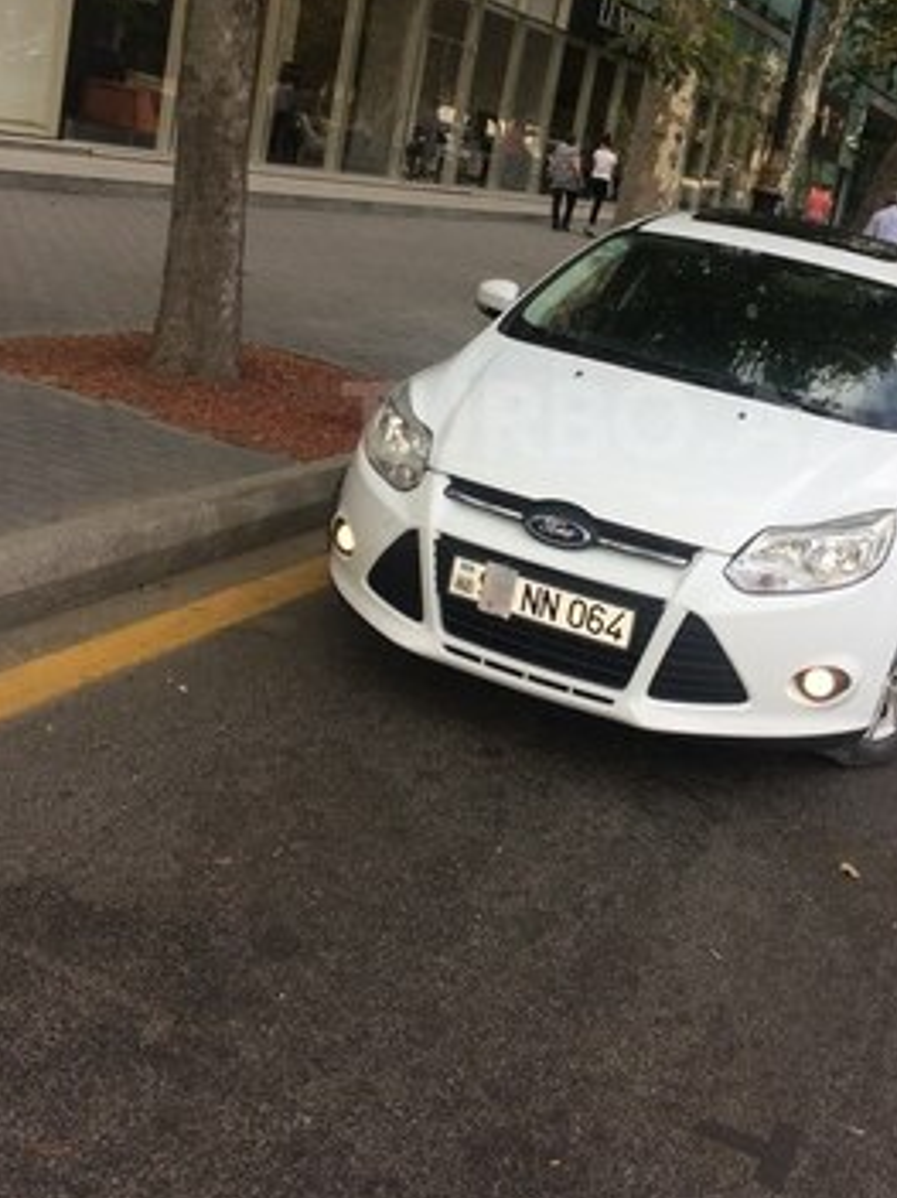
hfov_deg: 34.8
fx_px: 1417
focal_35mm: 41
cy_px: 420
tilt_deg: -14.7
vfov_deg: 45.2
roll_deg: -8.7
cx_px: 604
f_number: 2.2
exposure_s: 1/410
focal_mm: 4.15
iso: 32
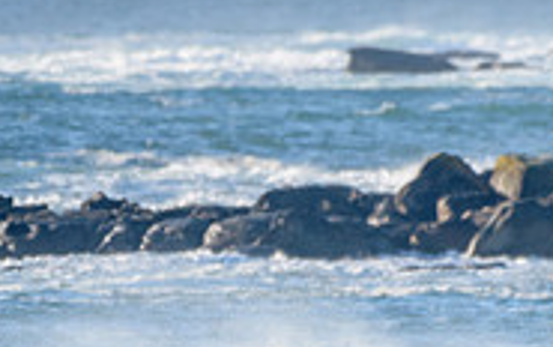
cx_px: 320
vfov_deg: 0.7
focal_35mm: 1950
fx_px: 29415
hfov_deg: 1.1
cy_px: 358
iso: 220
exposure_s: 1/1250
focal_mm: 500
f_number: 5.6
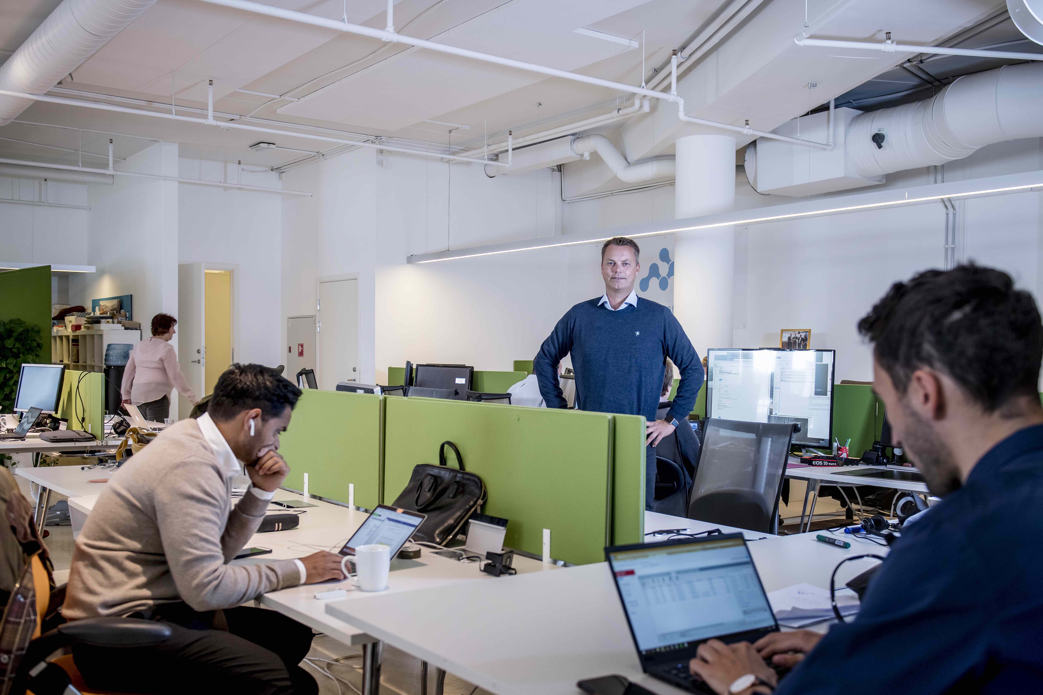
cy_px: 390
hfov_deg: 54.4
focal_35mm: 35
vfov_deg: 37.8
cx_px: 544
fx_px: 1014
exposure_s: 1/100
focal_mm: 29
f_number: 3.5
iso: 400
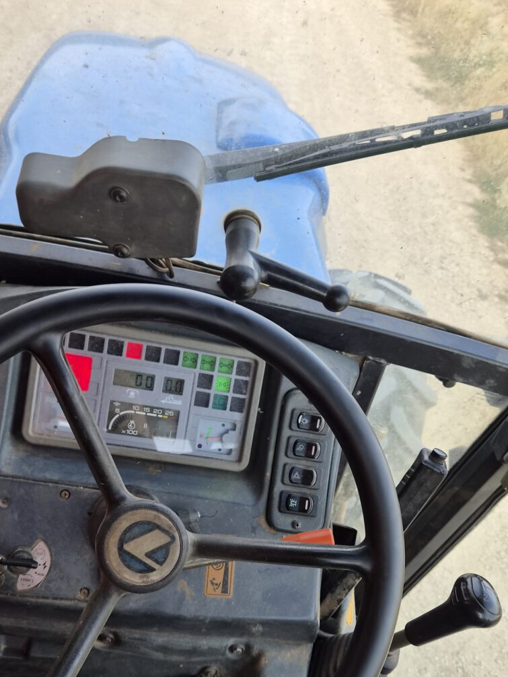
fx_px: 626
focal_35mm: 32
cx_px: 219
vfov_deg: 56.1
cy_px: 427
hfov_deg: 44.1
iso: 40
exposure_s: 1/180
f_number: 1.8
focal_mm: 5.4
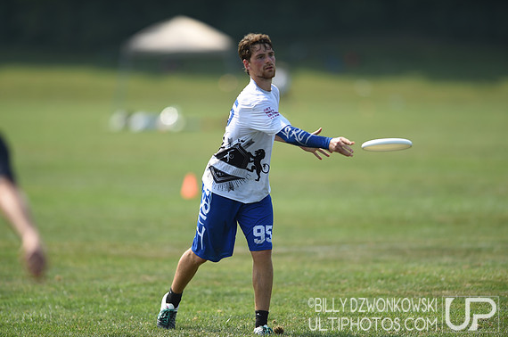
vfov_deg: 3.4
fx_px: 5733
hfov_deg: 5.1
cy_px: 170
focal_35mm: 407
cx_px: 251
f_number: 2.8
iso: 100
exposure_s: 1/1000
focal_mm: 400
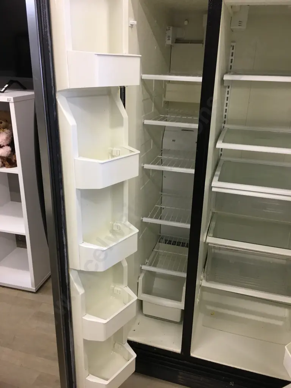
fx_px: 325
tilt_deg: -23.2
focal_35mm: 29
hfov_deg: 48.2
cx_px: 146
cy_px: 194
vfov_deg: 61.7
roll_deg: -2.4
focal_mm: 4.15
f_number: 2.2
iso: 50
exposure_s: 1/33
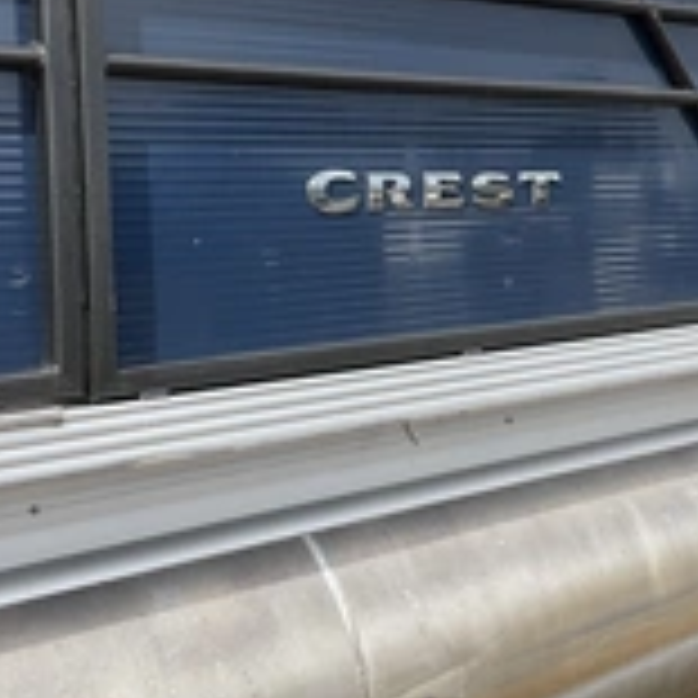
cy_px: 243
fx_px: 1506
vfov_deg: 26.0
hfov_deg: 26.0
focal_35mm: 66
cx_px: 450
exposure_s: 1/1577
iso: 25
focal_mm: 3
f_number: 1.8
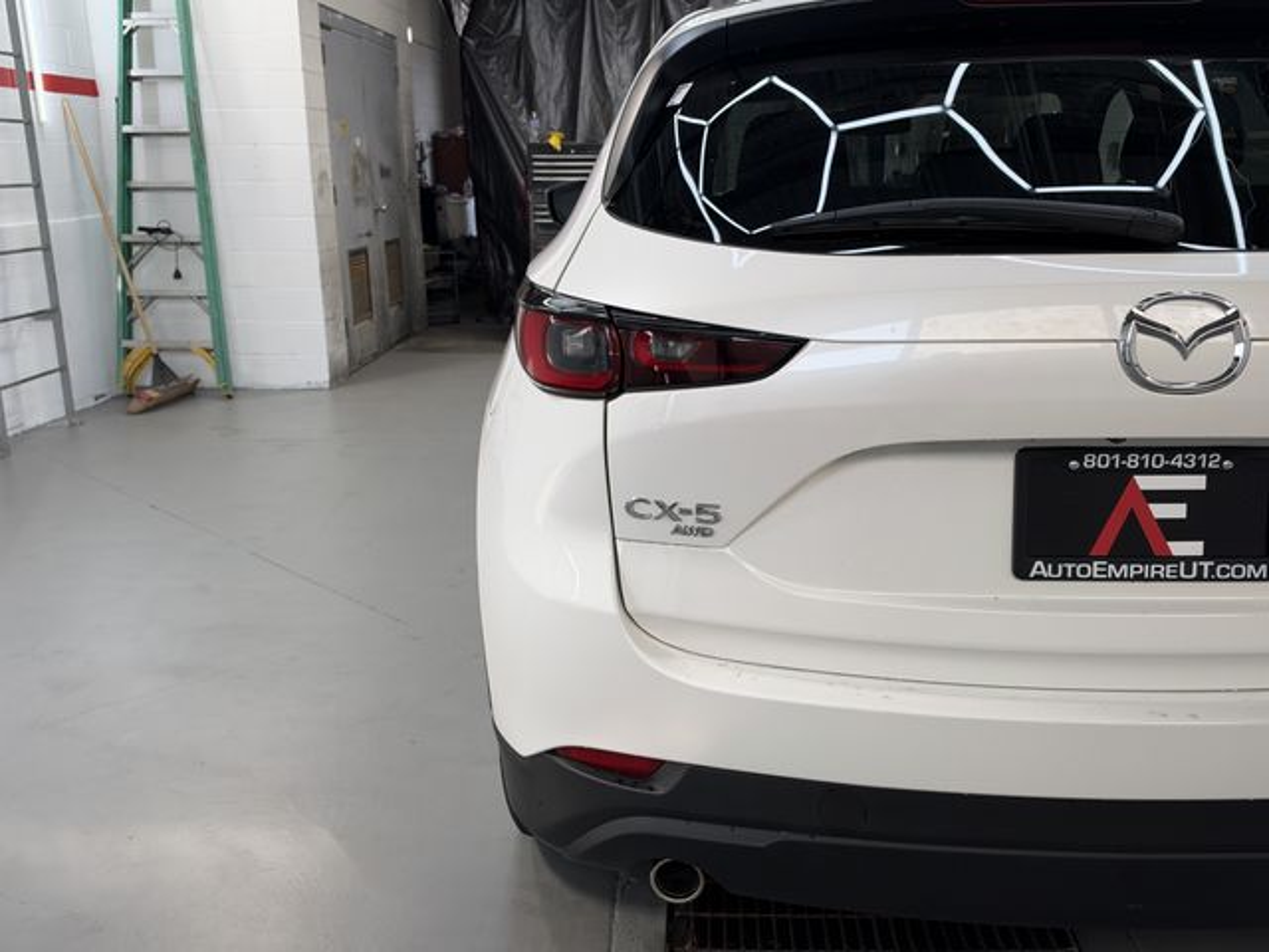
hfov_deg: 60.0
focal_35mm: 30
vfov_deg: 46.8
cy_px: 476
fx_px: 1100
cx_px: 634
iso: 64
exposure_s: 1/352
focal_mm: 6.93
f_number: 1.8
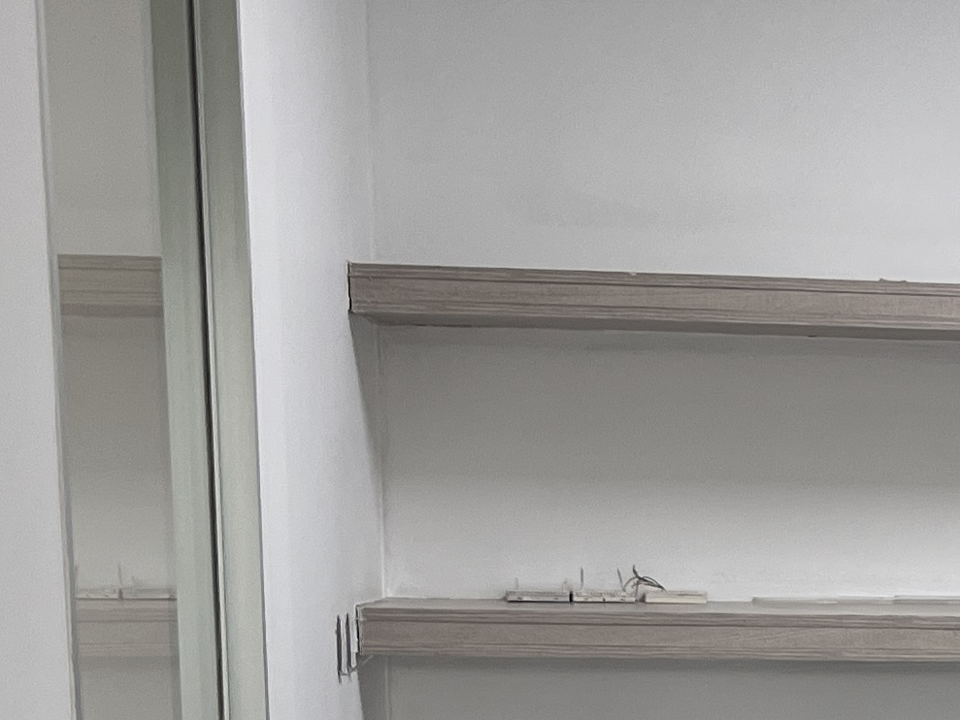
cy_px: 974
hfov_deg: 17.1
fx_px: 2940
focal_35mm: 106
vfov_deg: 13.4
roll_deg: +0.0
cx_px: 1363
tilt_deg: -7.2
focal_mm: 5.1
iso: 40
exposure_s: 1/100
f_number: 1.6
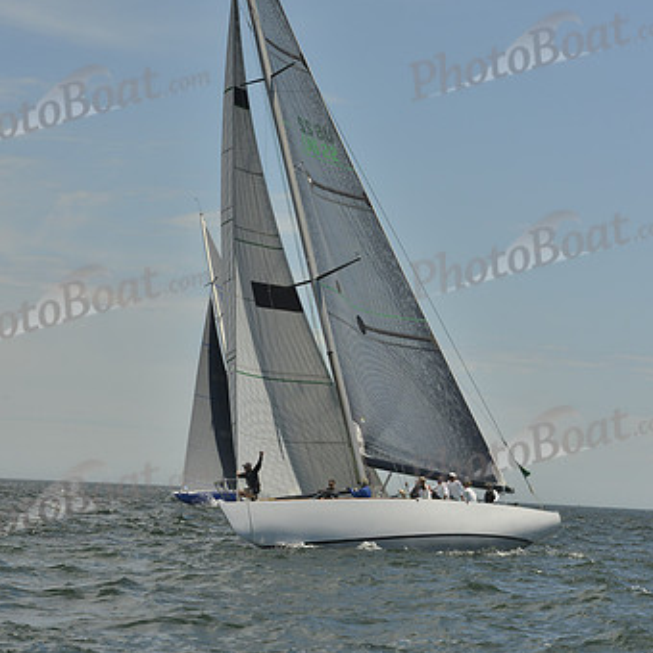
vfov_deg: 12.0
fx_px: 3095
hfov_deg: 12.0
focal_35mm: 145
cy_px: 179
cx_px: 310
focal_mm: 100
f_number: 10
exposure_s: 1/1600
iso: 280
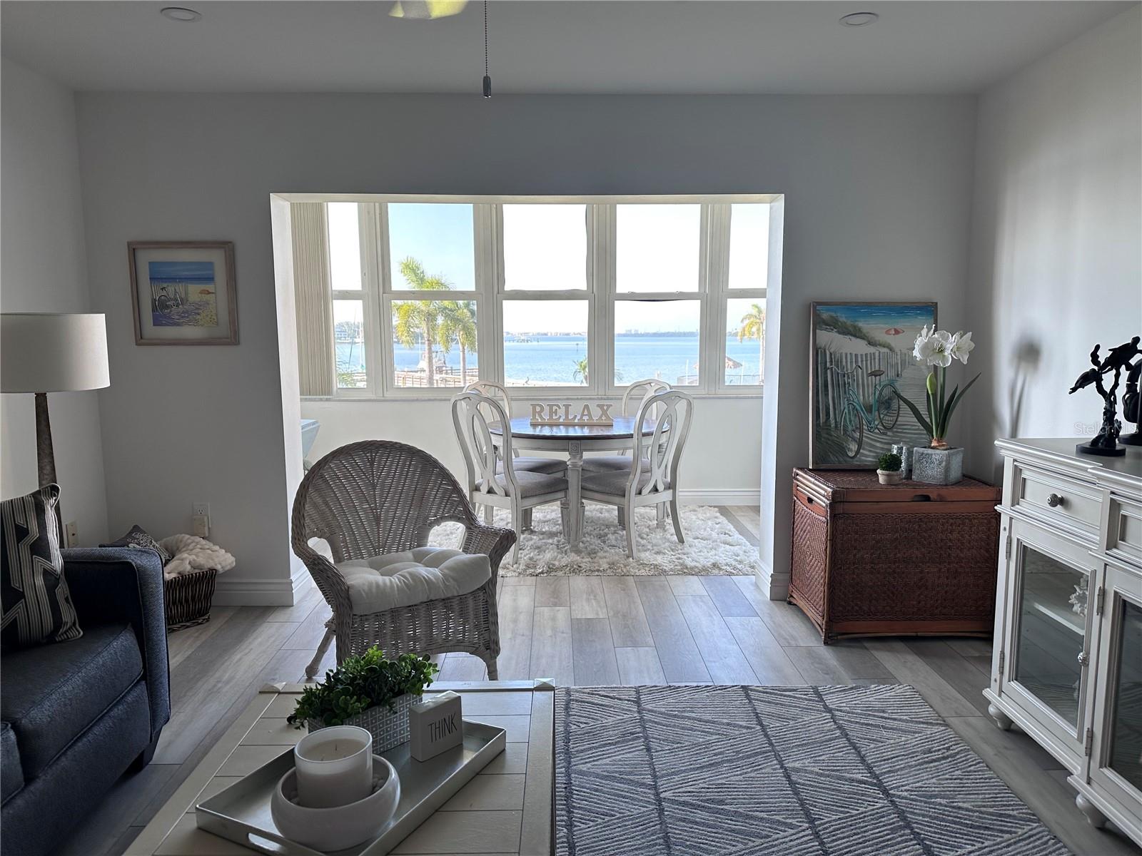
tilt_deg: -7.2
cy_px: 428
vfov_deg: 56.8
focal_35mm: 24
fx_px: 792
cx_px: 571
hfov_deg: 71.6
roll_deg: +0.8
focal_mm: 6.86
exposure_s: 1/171
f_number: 1.78
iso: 80
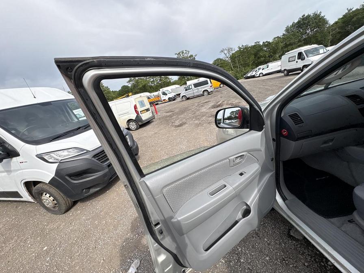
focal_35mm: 14
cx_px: 182
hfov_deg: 102.1
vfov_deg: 85.7
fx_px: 147
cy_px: 136
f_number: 2.2
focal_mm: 2.22
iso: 40
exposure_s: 1/1094
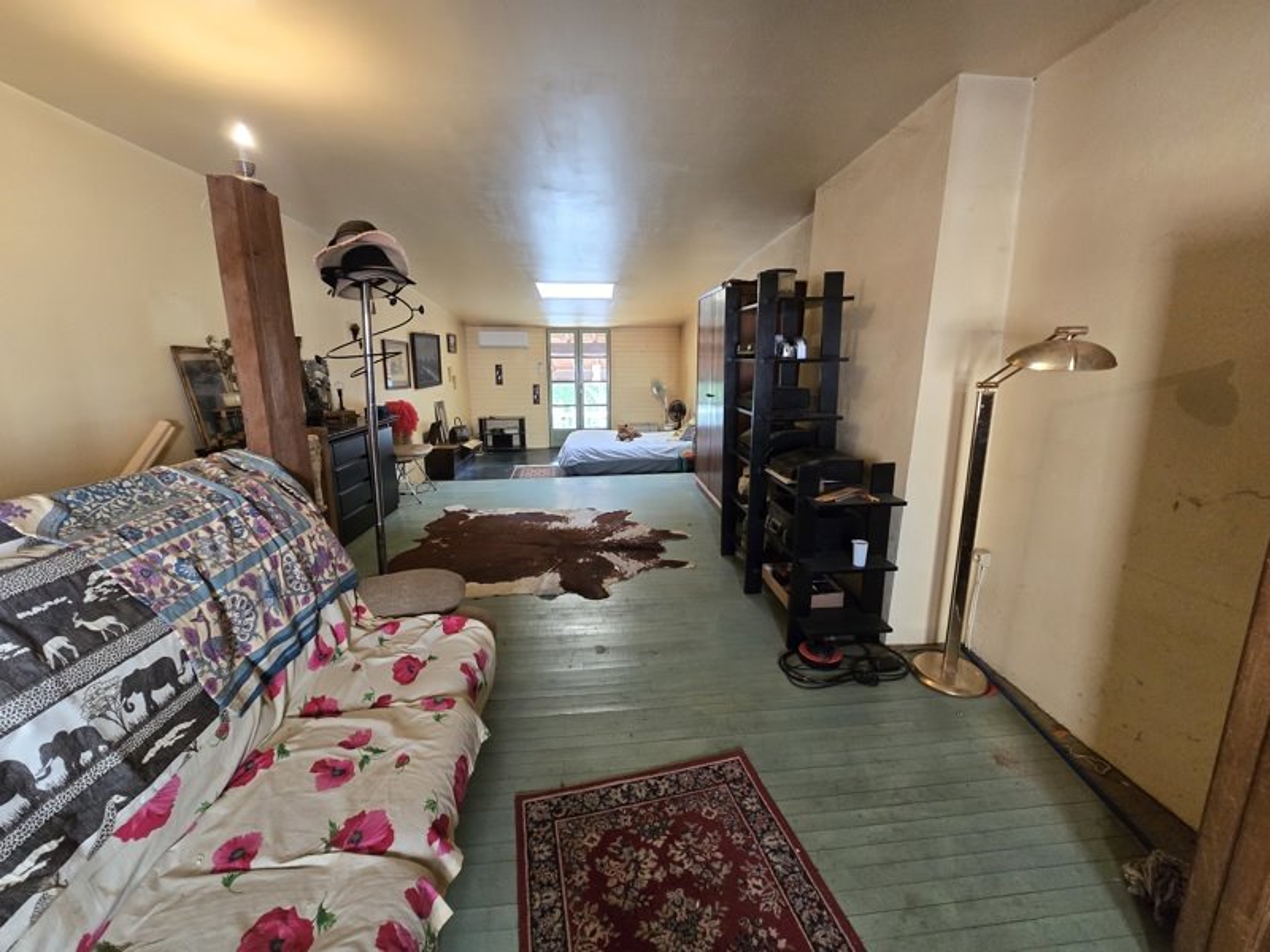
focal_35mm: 13
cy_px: 476
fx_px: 477
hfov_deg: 106.2
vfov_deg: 89.9
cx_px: 635
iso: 500
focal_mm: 2.2
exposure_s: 1/60
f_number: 2.2
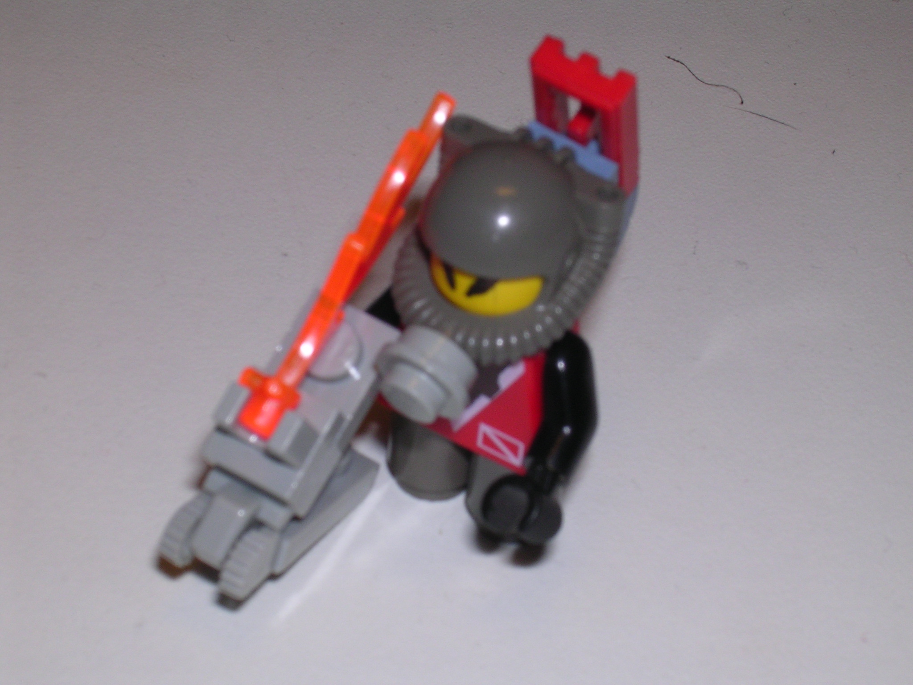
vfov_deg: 17.2
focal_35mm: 86
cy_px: 342
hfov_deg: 22.8
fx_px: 2268
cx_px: 456
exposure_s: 1/60.1
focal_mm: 13
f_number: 8.2
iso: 100
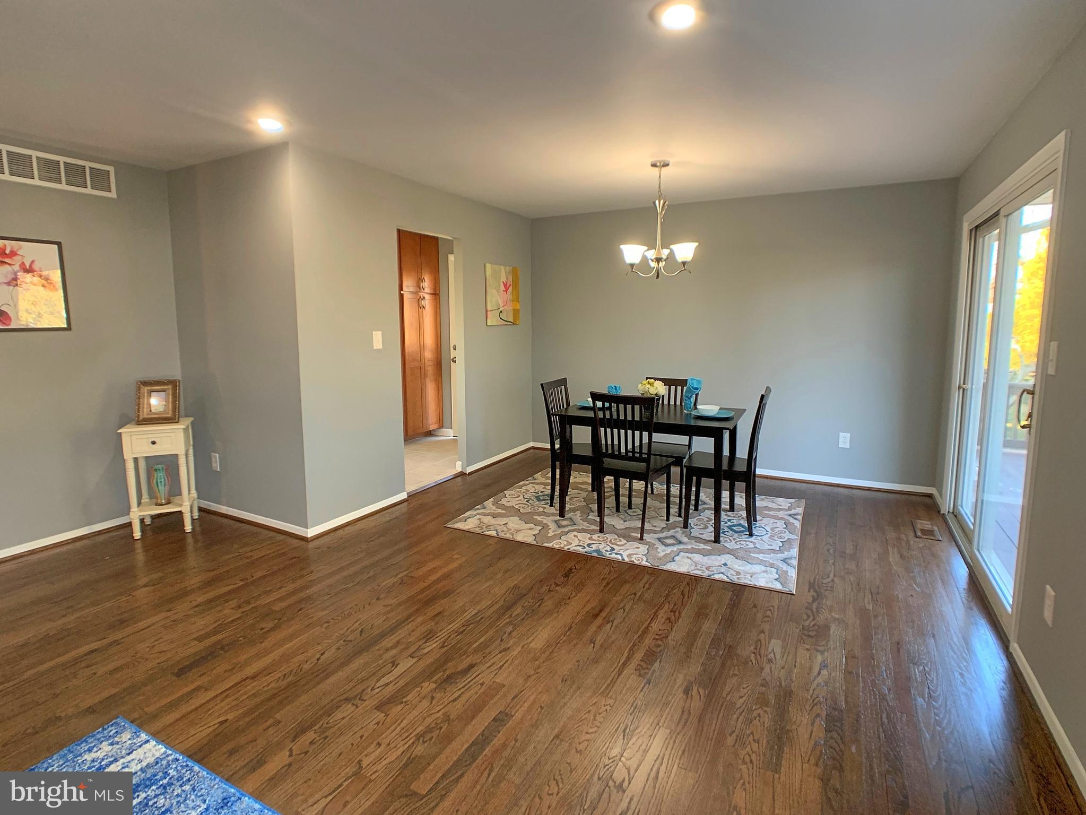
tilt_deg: -7.0
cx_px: 543
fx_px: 816
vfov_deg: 53.1
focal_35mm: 26
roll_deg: -1.3
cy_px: 408
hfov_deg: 67.3
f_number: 1.8
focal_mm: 4.3
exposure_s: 1/60
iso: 100
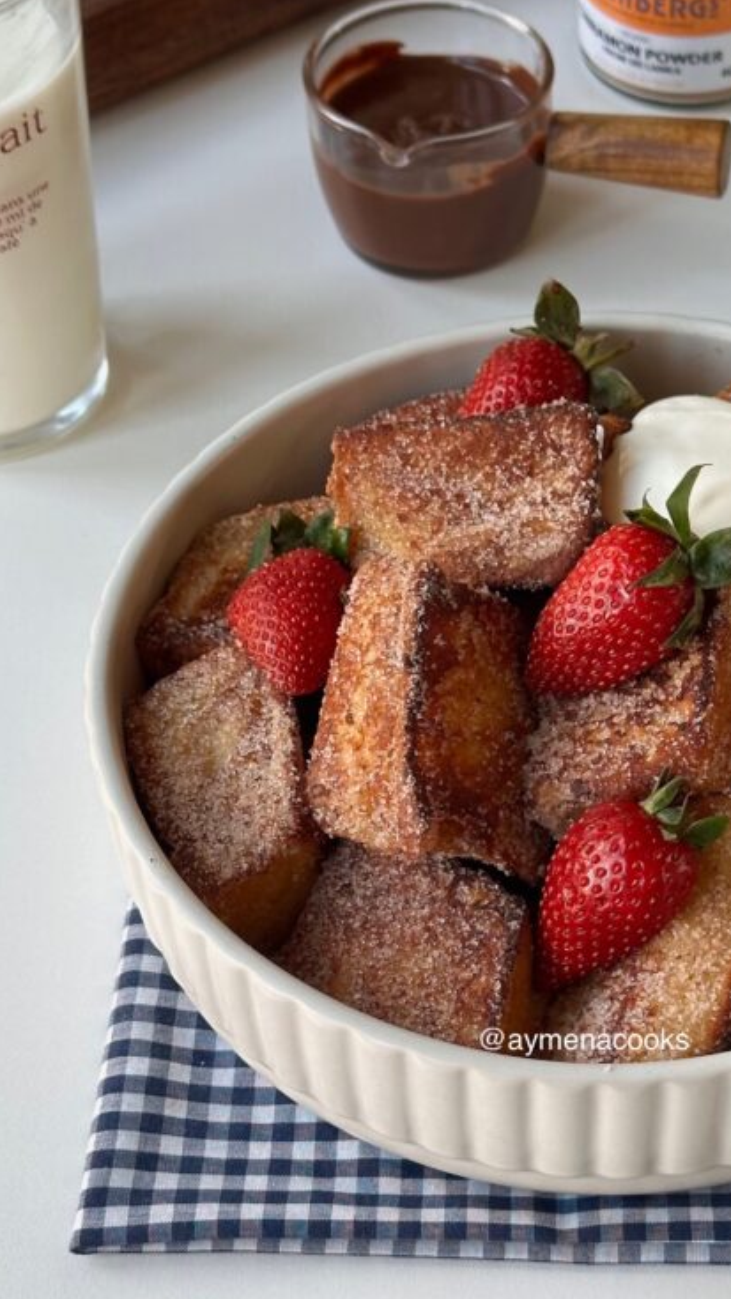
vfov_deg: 29.0
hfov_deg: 16.4
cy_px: 634
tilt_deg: -46.2
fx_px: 2515
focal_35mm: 73
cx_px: 588
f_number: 1.78
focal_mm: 6.86
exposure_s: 1/113
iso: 80
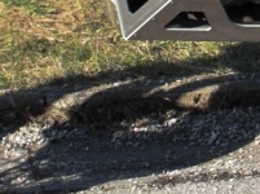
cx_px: 217
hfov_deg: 5.9
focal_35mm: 337
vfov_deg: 4.3
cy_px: -186
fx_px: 2527
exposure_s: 1/400
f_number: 4.1
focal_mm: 11.7
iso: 50
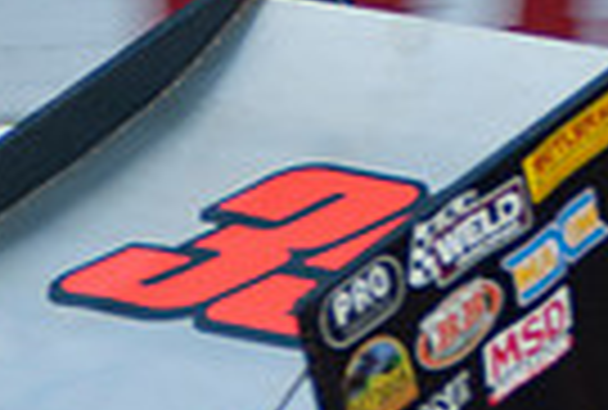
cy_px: 631
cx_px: 230
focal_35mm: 610
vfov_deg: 2.3
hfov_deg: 3.4
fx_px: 10337
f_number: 2.8
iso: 250
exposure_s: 1/400
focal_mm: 95
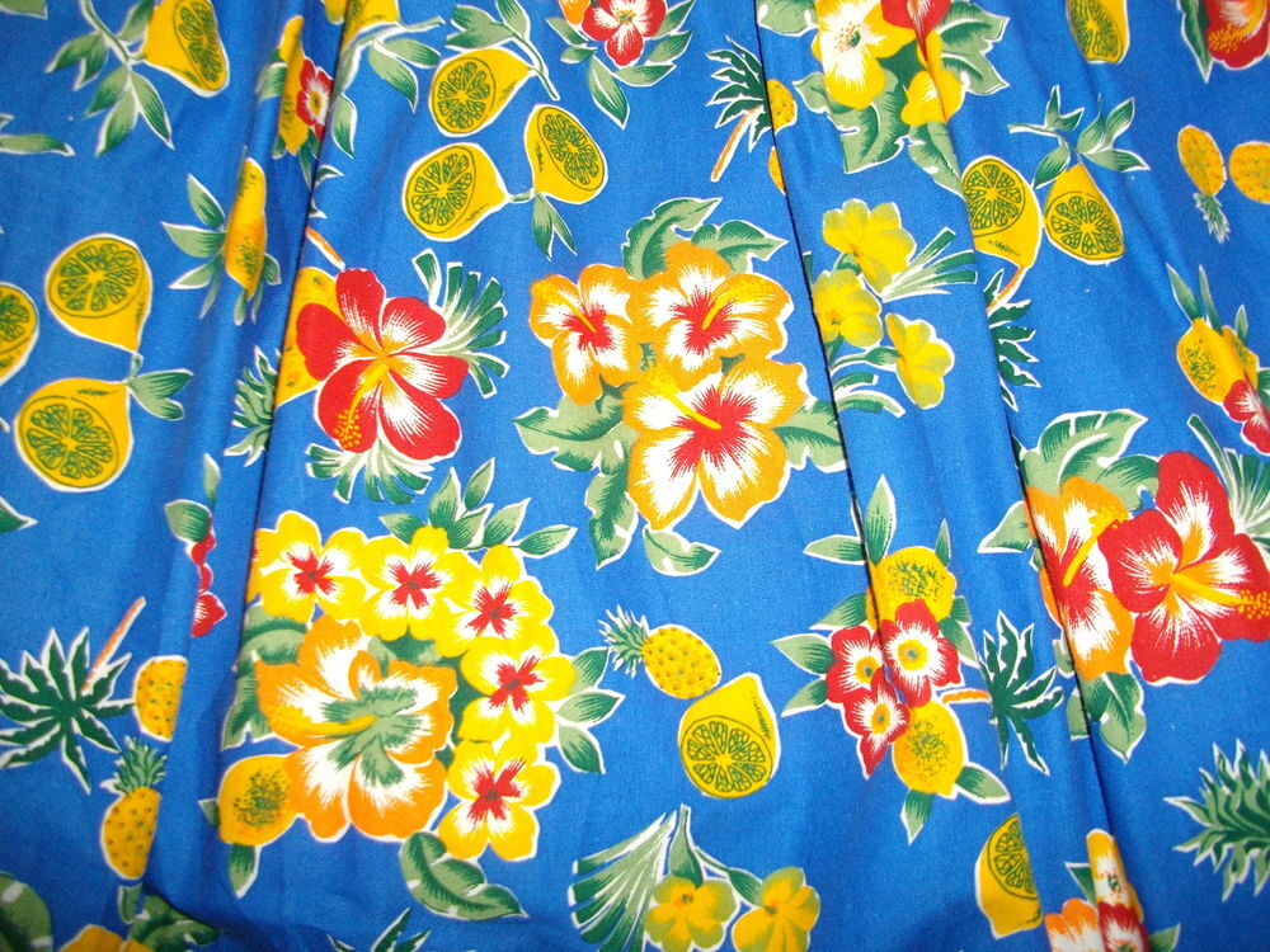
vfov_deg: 44.2
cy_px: 476
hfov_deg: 56.8
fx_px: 1174
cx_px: 635
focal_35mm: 32
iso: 200
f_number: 2.9
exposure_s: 1/50
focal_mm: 5.7
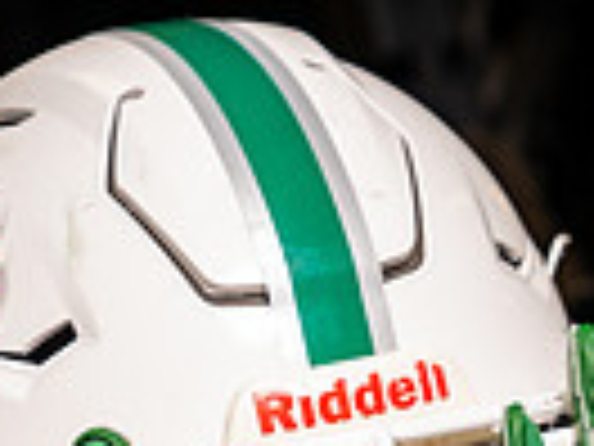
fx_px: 3432
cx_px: 356
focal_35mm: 200
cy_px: 1009
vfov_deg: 7.1
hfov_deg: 9.9
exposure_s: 1/500
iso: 320
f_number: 4.5
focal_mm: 61
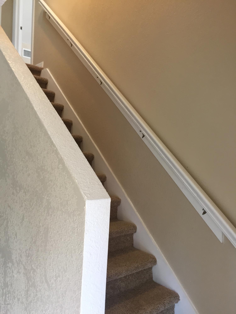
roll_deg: -3.2
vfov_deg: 61.7
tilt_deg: -1.6
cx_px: 118
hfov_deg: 48.2
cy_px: 157
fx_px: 264
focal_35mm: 29
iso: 80
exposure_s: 1/30
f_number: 2.2
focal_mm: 4.15
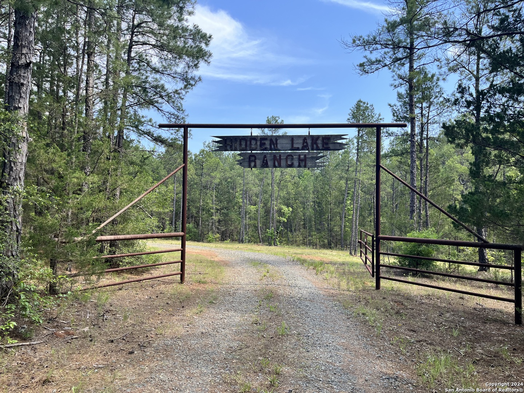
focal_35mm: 26
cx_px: 262
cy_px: 196
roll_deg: +0.1
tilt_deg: +3.1
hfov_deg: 67.3
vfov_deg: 53.1
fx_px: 394
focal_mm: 5.1
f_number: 1.6
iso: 50
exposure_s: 1/1140
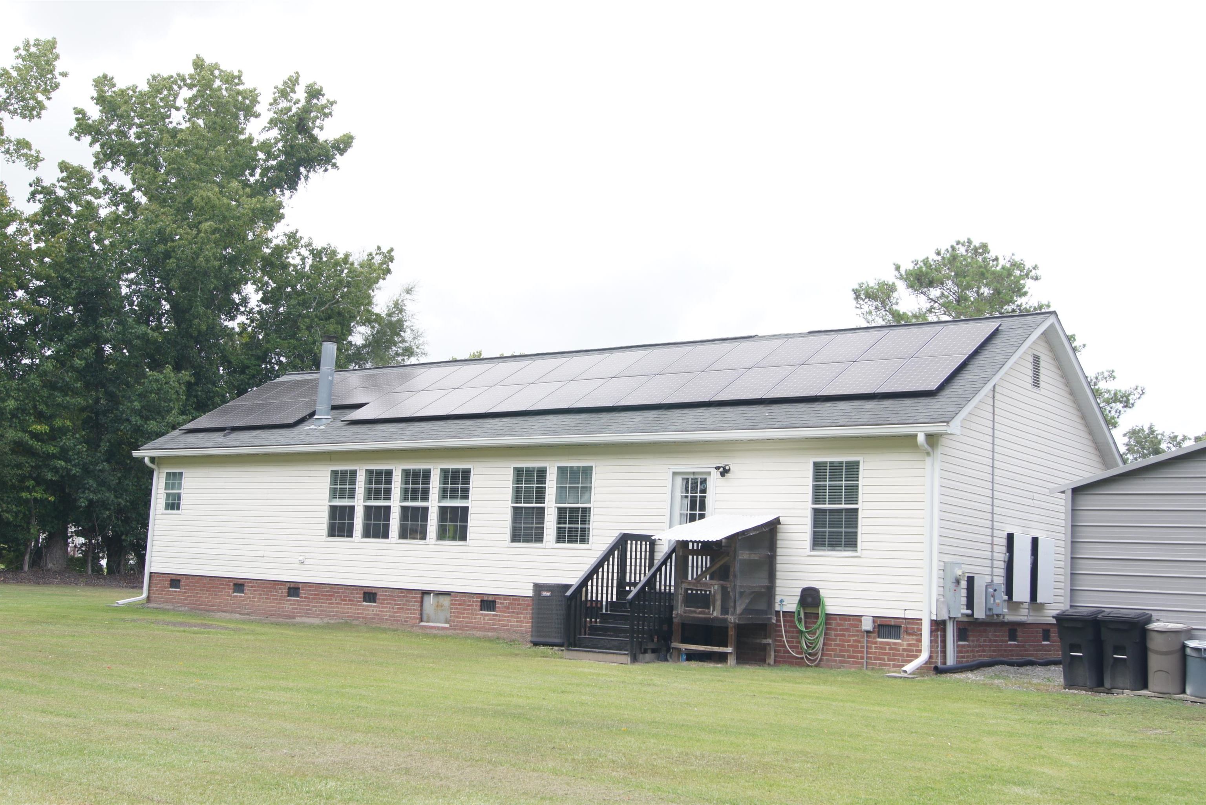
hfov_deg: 49.5
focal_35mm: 39
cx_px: 603
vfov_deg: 34.2
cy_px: 402
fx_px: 1307
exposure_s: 1/60
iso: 200
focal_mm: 26
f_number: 9
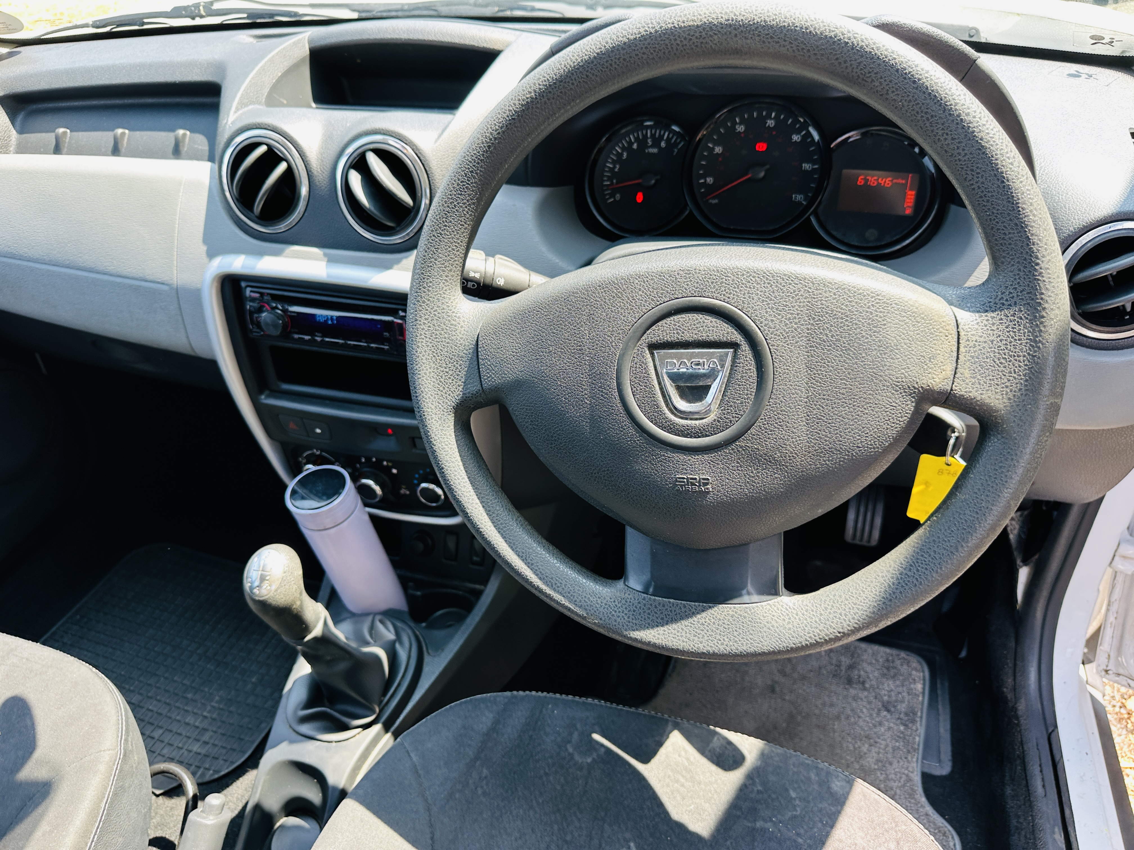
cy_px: 425
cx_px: 567
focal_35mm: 24
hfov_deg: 71.6
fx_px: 786
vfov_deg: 56.8
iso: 64
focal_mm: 6.86
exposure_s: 1/150
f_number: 1.78
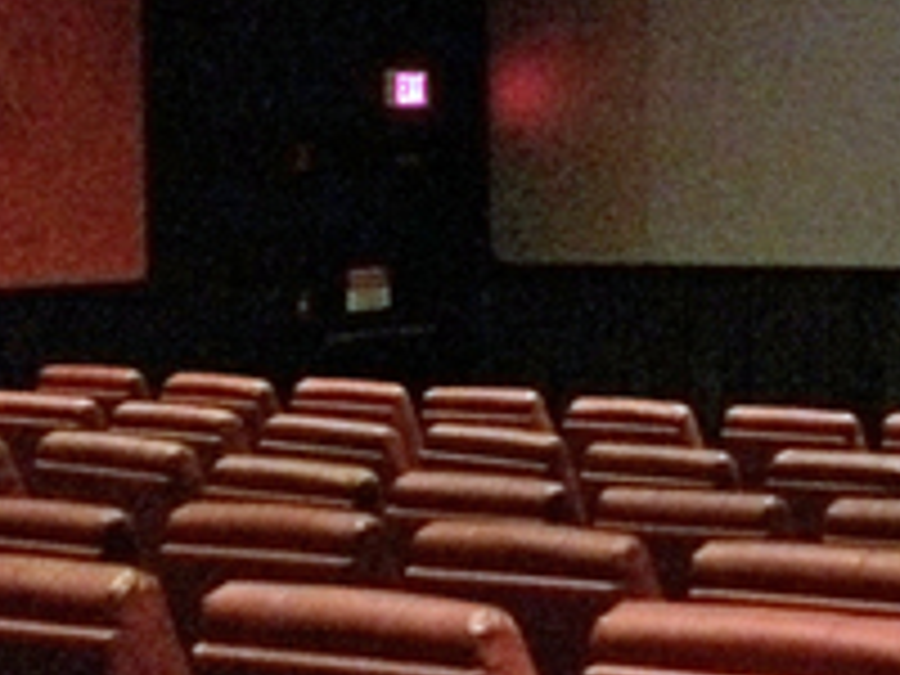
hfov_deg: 19.1
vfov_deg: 15.3
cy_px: 180
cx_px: 1120
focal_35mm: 96
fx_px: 2496
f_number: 2.2
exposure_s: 1/15
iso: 2500
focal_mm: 4.12
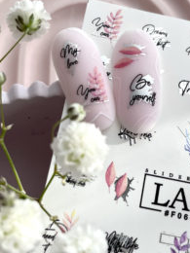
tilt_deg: -73.9
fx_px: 293
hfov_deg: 35.7
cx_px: 123
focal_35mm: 40
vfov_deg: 46.8
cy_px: 136
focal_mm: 4.2
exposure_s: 1/1350
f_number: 1.6
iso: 32
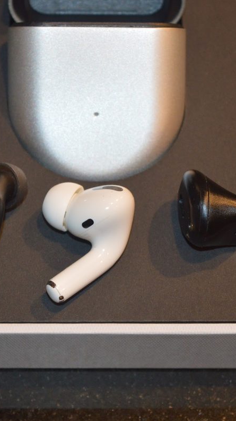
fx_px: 1456
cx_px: 92
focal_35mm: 131
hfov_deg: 9.3
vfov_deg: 16.4
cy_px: 210
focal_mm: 55
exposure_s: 1/30
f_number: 5.6
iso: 800
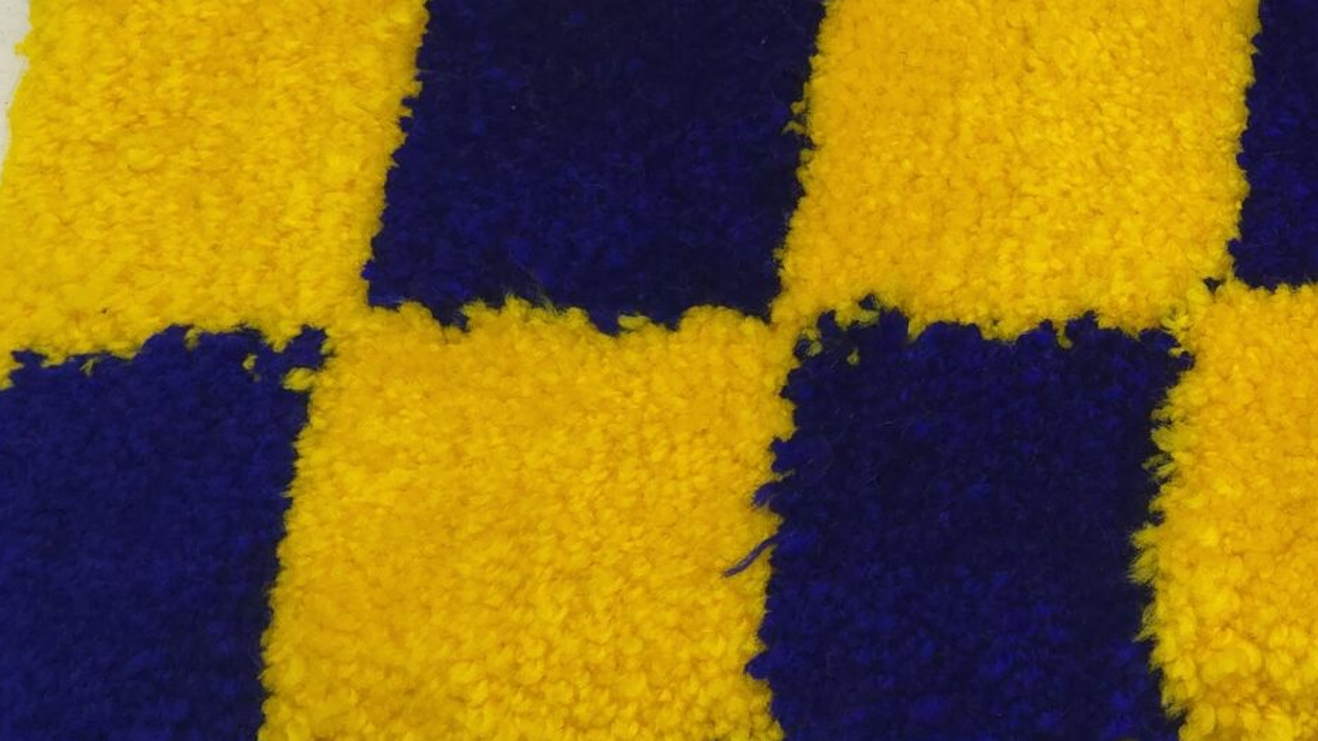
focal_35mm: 69
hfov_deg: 27.1
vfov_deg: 16.9
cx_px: 1575
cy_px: -68
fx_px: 2411
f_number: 1.7
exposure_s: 1/50
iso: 250
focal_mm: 6.3
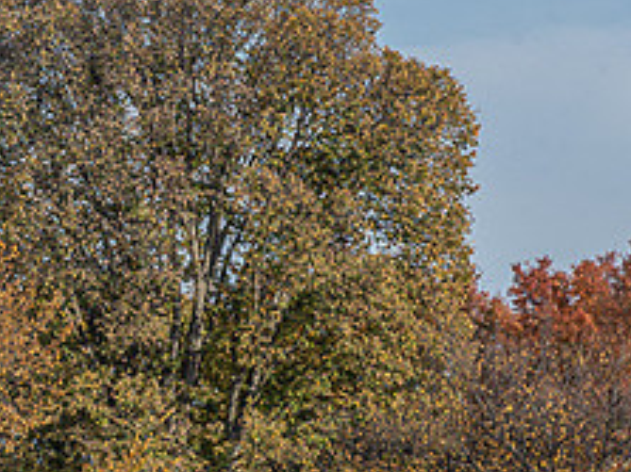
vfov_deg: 5.9
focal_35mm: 250
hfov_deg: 7.9
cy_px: 434
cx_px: -130
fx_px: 4555
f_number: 9
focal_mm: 100
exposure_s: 1/1250
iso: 500
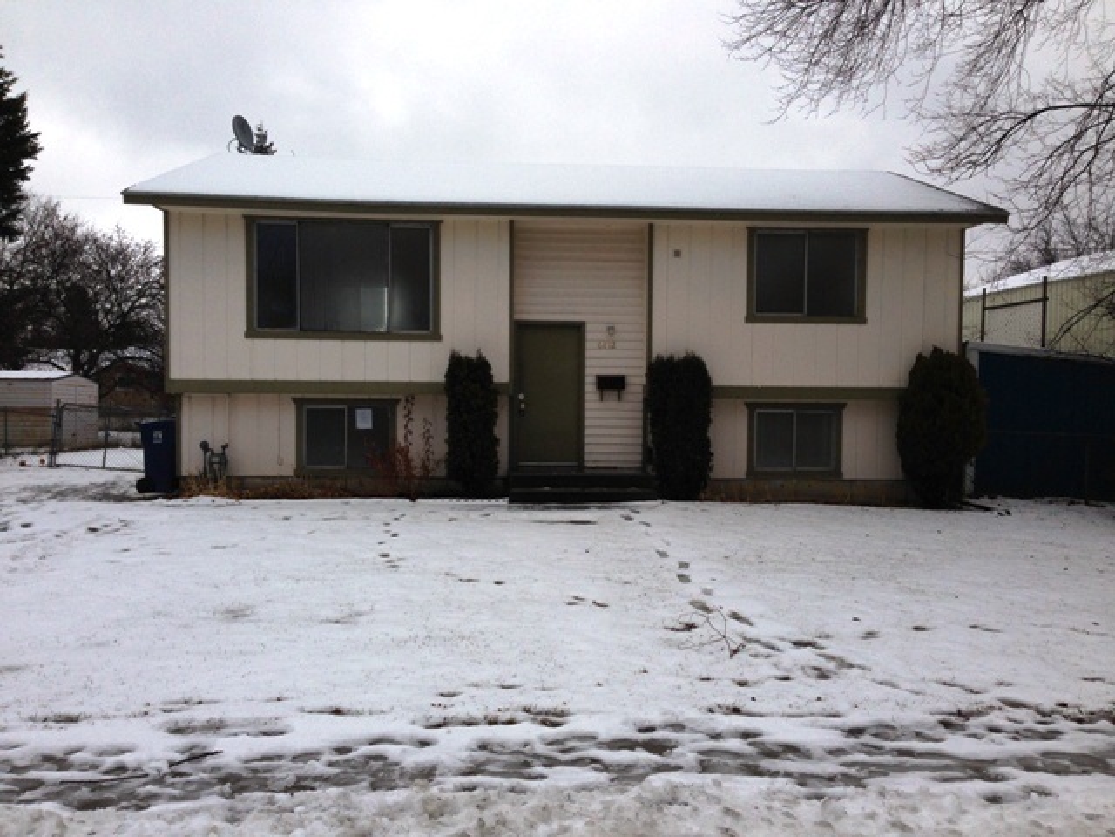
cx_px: 558
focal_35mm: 33
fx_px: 1063
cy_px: 418
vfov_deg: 42.9
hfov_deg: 55.4
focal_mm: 4.12
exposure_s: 1/372
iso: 50
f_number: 2.4
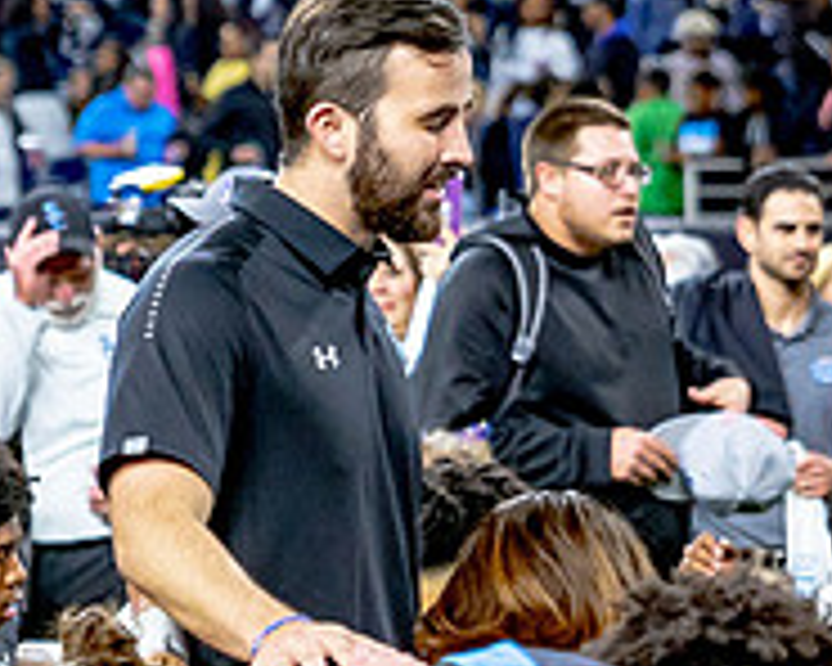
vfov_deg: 5.8
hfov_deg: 7.1
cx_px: 1198
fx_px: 6599
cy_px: 338
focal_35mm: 268
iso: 2000
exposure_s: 1/1500
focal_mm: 70
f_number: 2.8
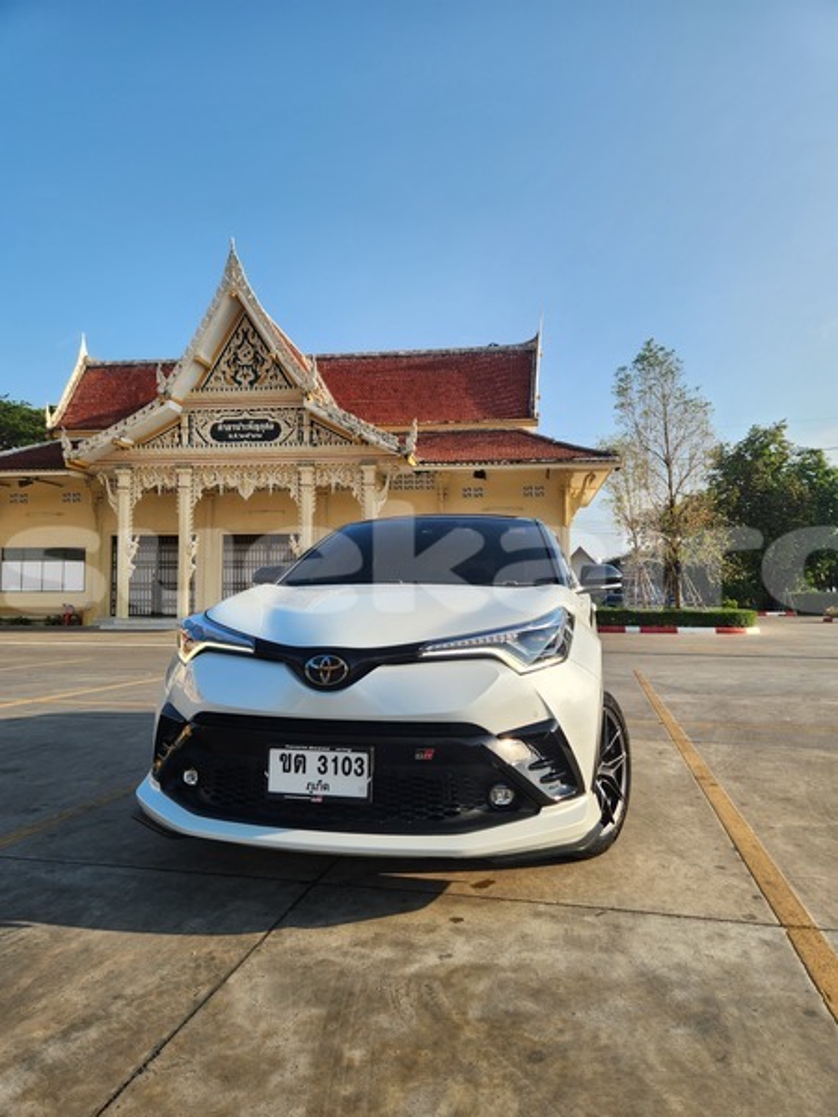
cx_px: 419
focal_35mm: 23
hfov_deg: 58.9
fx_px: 742
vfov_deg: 73.9
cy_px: 558
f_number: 1.8
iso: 20
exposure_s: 1/934
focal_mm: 5.4
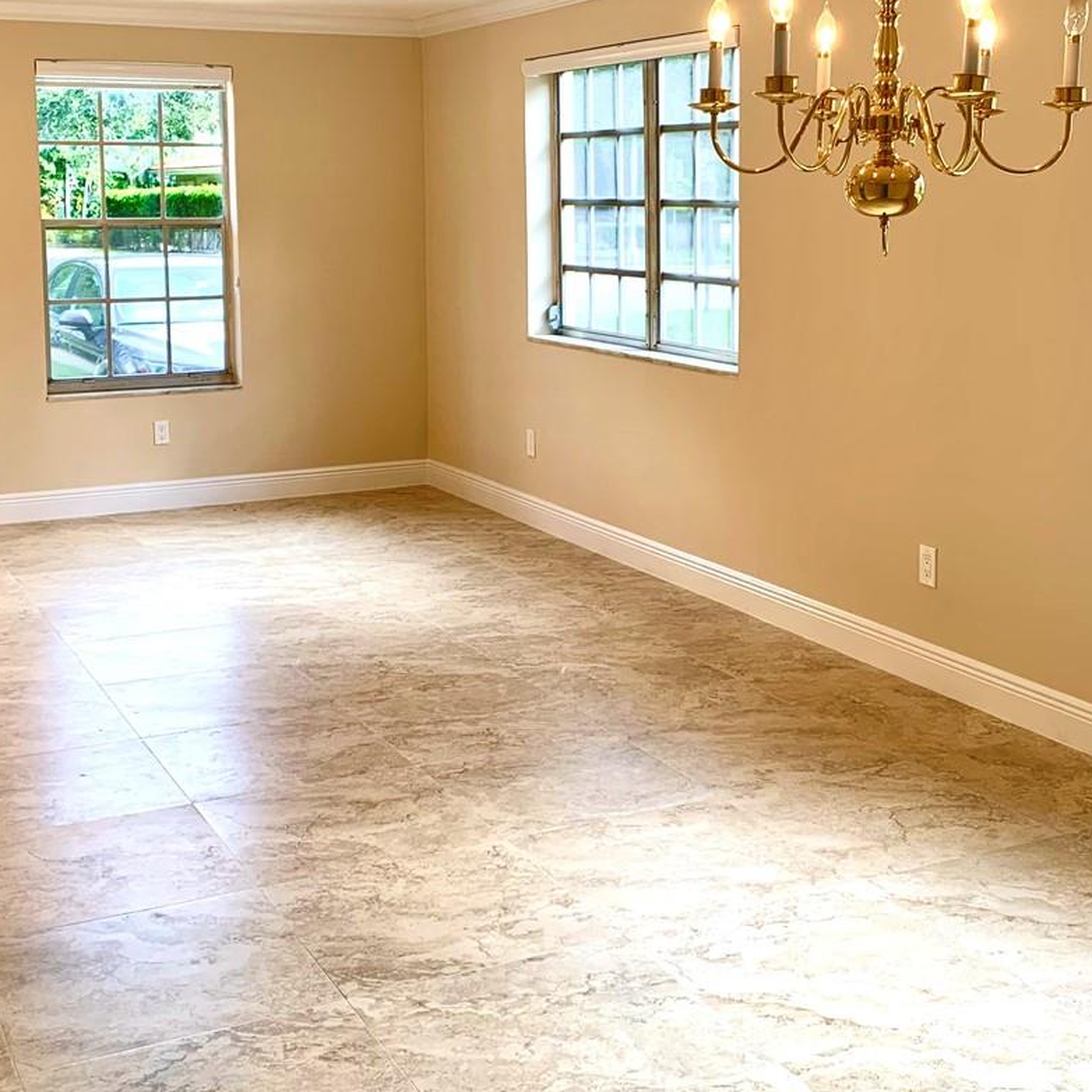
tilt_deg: -4.6
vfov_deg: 35.7
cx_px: 631
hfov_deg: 36.0
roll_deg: -1.0
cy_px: 366
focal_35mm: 47
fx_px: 1677
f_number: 1.8
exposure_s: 1/120
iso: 25
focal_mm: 4.25
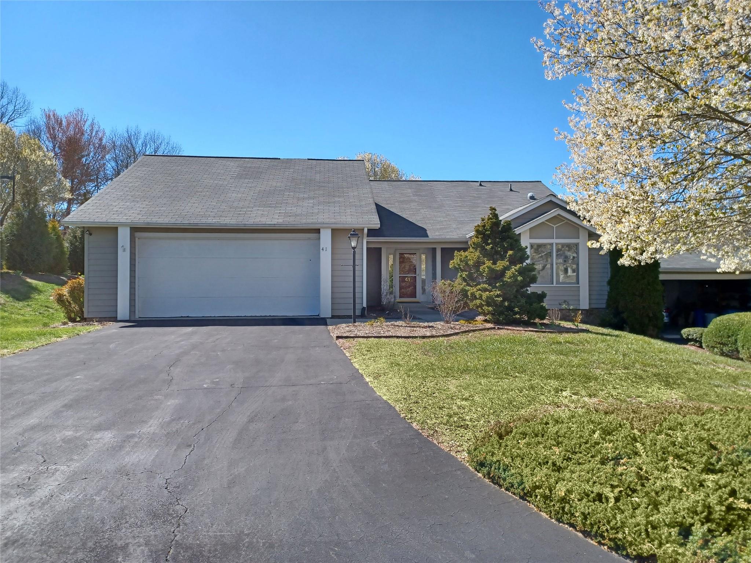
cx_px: 376
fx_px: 542
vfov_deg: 54.9
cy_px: 282
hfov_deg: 69.4
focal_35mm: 25
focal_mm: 4.6
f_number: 1.8
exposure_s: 1/296
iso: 32
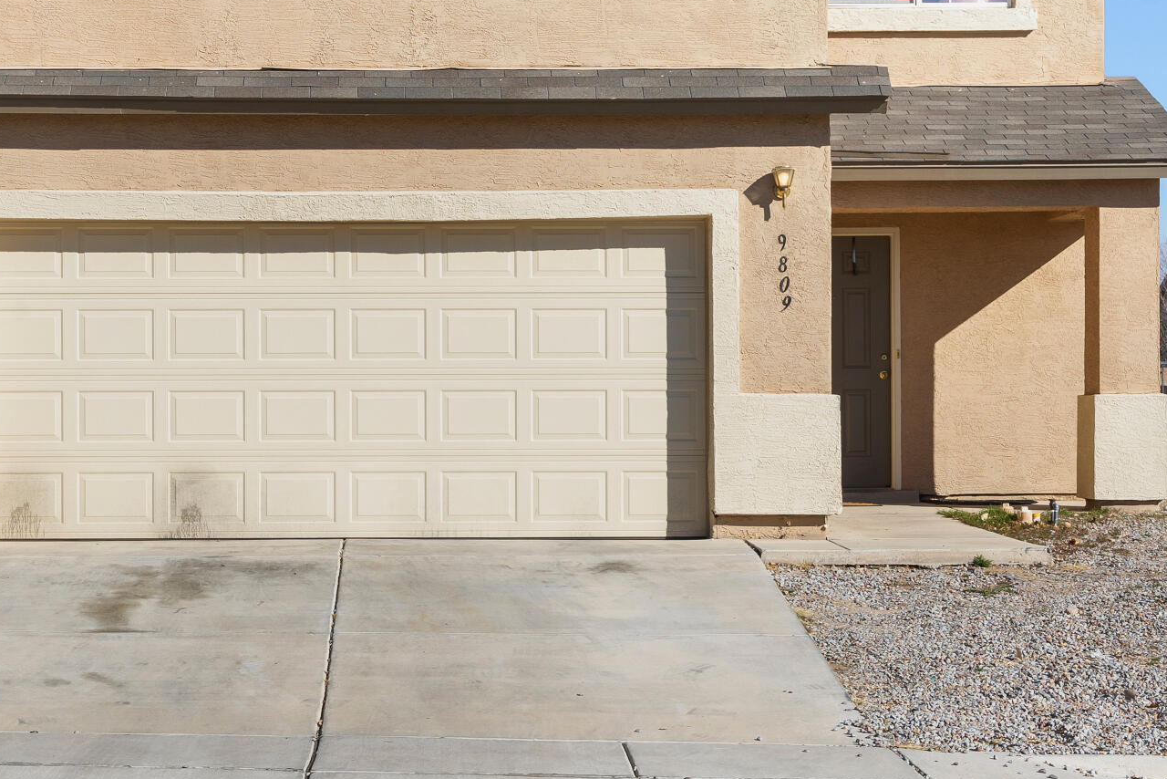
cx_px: 450
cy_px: 125
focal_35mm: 82
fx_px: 2659
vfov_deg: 16.5
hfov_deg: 24.7
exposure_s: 1/80
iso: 100
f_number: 13
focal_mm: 35
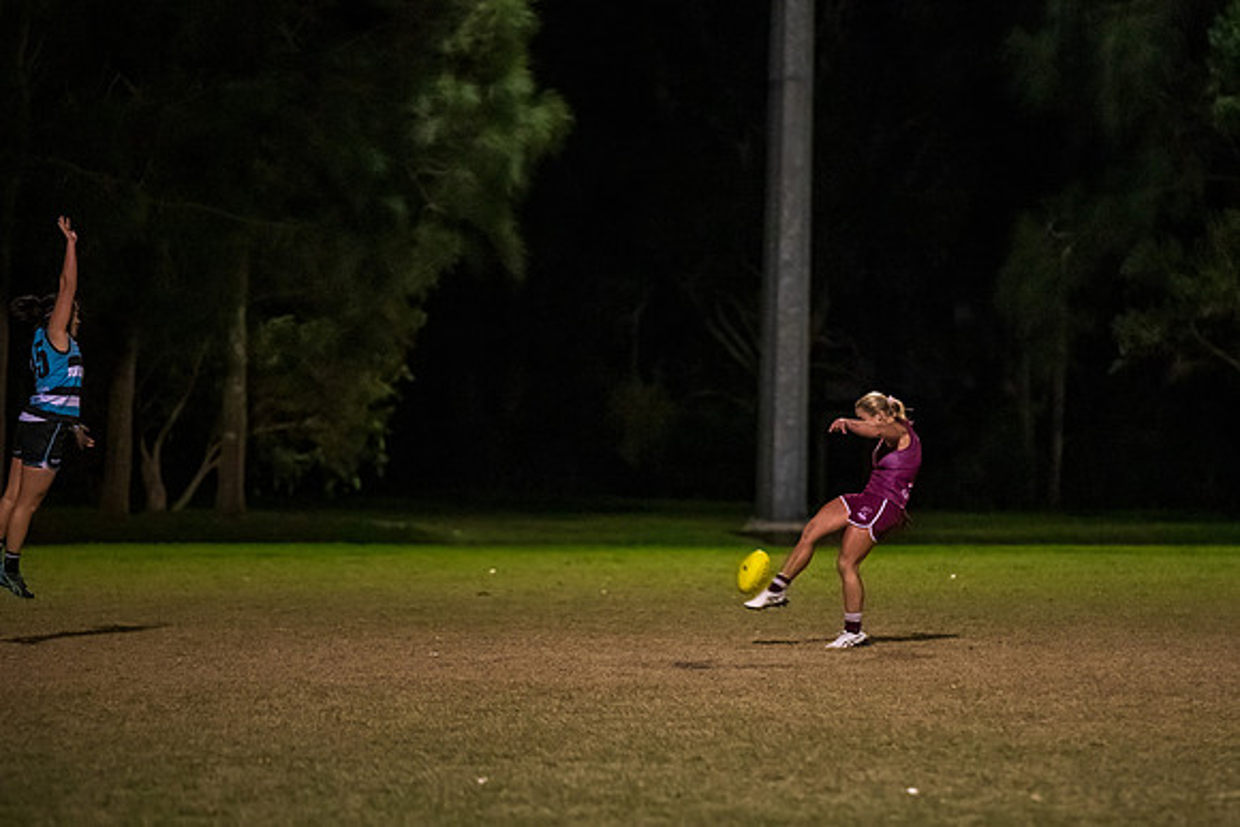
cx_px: 786
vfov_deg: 5.4
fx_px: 8818
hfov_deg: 8.0
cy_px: 450
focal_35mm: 256
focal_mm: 200
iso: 6400
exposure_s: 1/800
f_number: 2.8
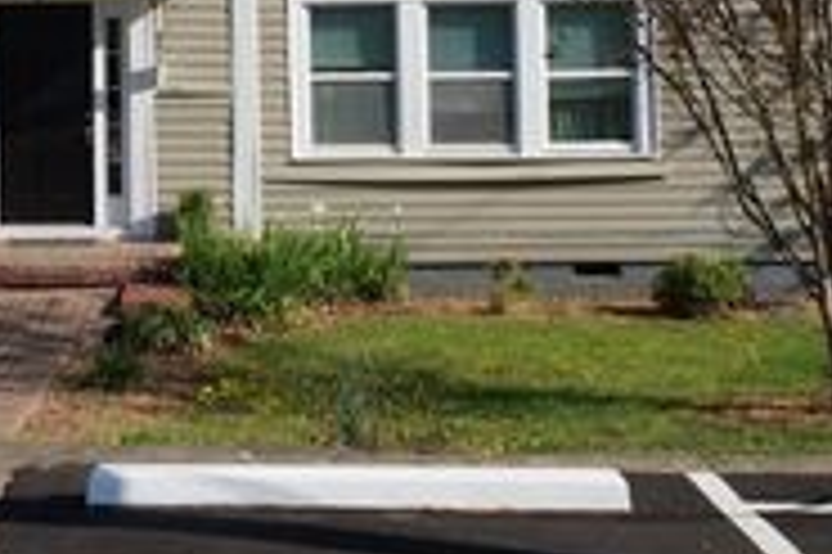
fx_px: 1870
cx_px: 22
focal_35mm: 81
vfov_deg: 16.4
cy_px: -32
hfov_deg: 24.1
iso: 200
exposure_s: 1/160
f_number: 16
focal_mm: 20
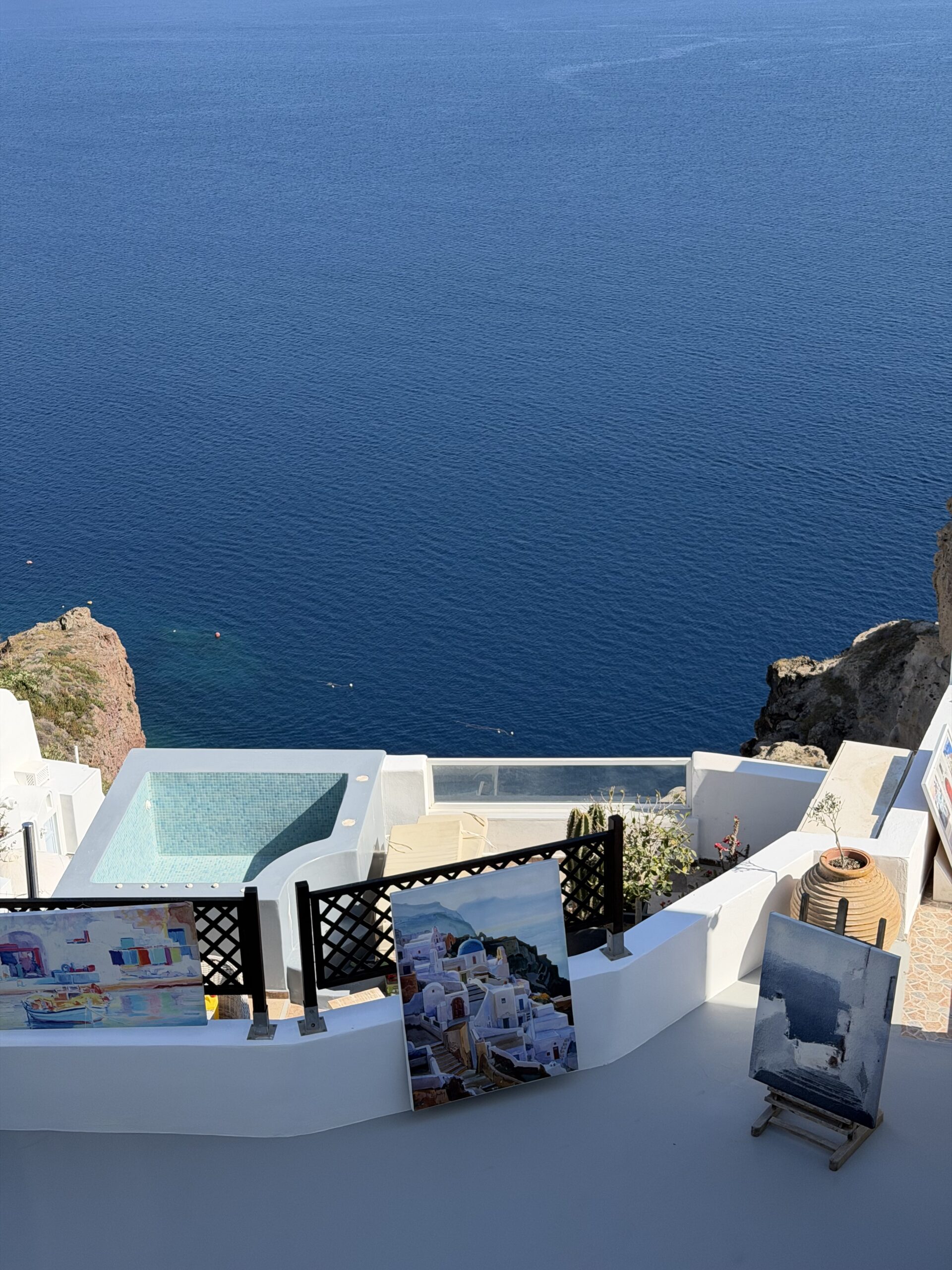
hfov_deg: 30.3
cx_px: 476
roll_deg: +2.0
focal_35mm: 48
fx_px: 1760
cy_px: 635
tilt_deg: -22.4
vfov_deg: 39.7
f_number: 1.78
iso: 64
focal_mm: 6.76
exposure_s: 1/2865
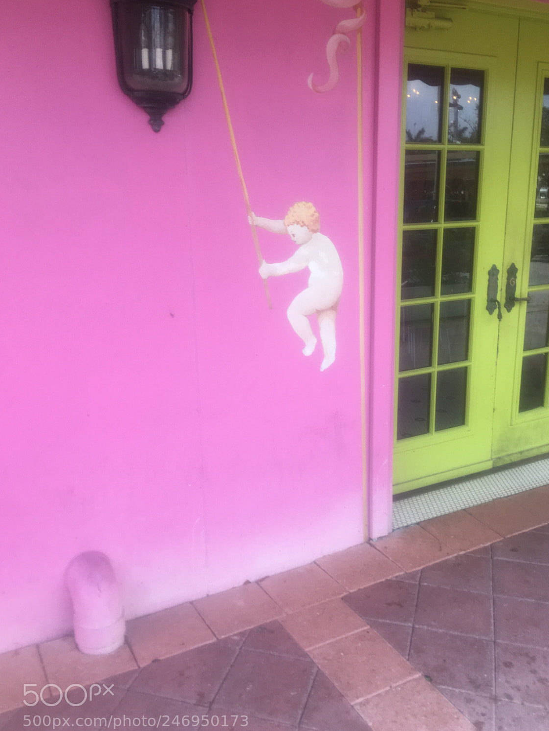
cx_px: 286
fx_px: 655
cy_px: 369
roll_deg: -0.3
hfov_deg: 45.4
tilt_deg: -11.0
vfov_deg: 58.3
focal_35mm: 31
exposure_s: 1/195
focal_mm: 4.15
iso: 25
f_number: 2.2
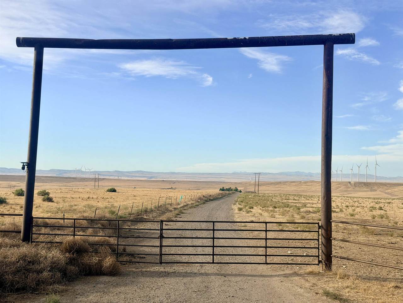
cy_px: 152
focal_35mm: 48
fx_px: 559
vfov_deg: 30.3
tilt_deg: +2.7
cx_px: 202
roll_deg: -1.2
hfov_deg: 39.7
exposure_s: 1/4878
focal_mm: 6.76
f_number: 1.78
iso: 64
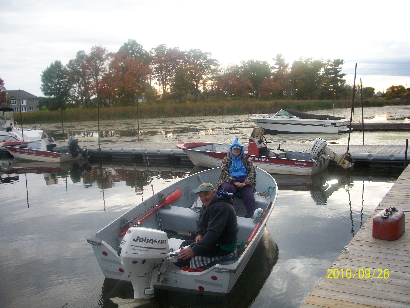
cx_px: 205
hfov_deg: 52.6
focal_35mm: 35
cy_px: 154
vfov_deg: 40.7
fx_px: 415
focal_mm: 6.3
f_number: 3.1
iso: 80
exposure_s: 1/160
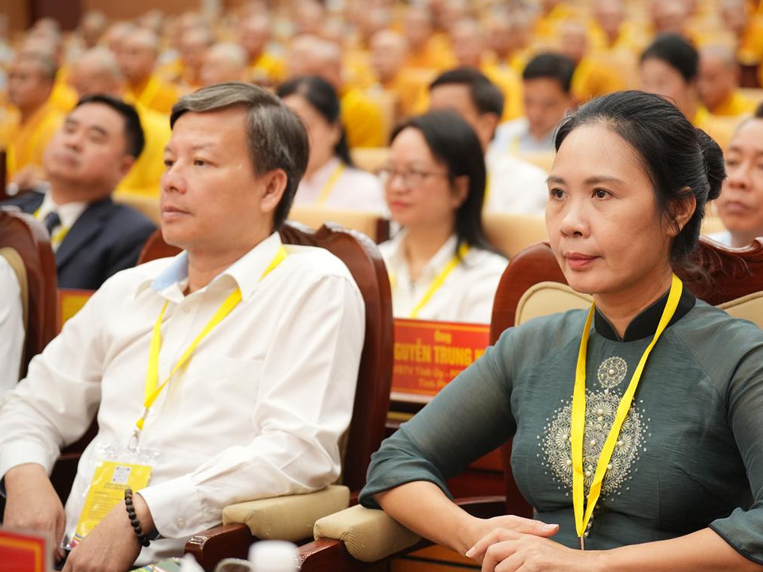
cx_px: 442
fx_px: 1830
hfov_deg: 23.5
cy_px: 294
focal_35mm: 83
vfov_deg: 17.8
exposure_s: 1/125
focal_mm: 72
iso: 1600
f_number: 2.8
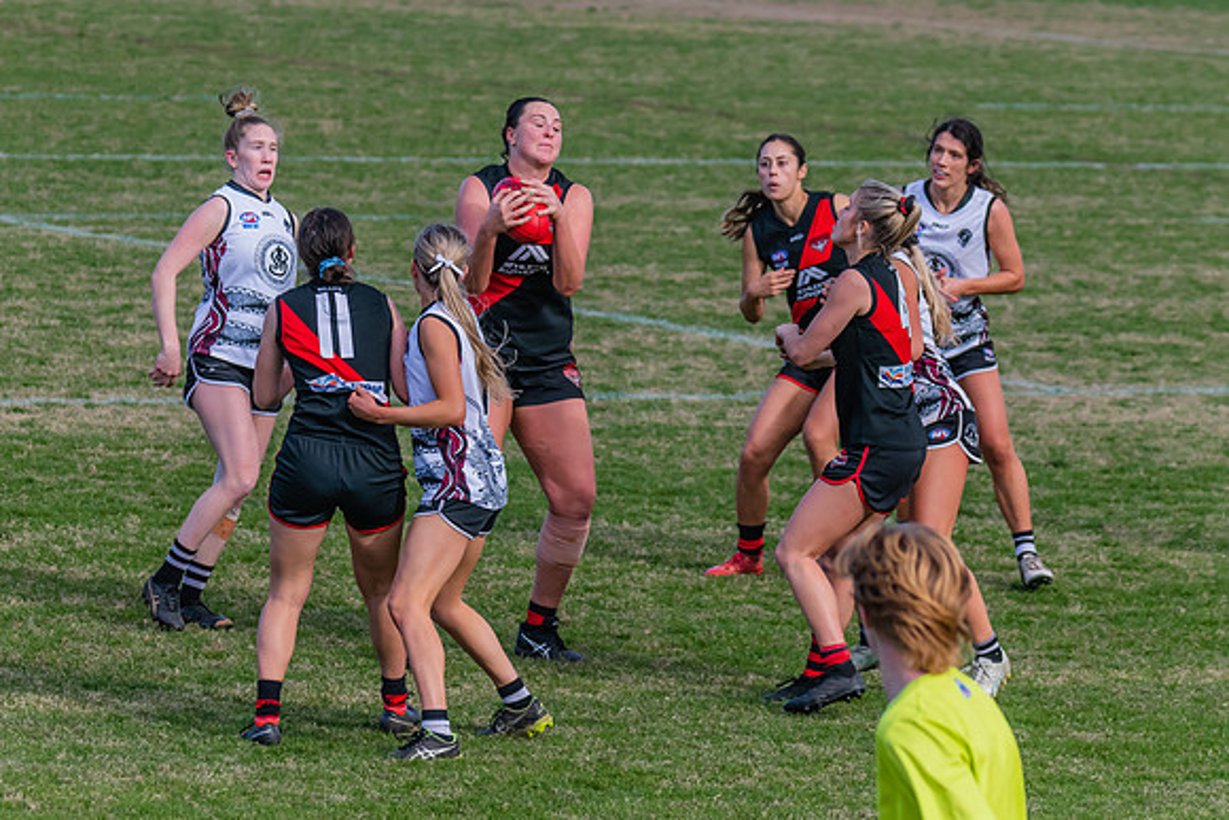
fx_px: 10764
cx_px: 540
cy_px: 216
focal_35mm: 315
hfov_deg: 6.5
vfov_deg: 4.4
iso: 800
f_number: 5.6
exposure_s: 1/1250
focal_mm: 210
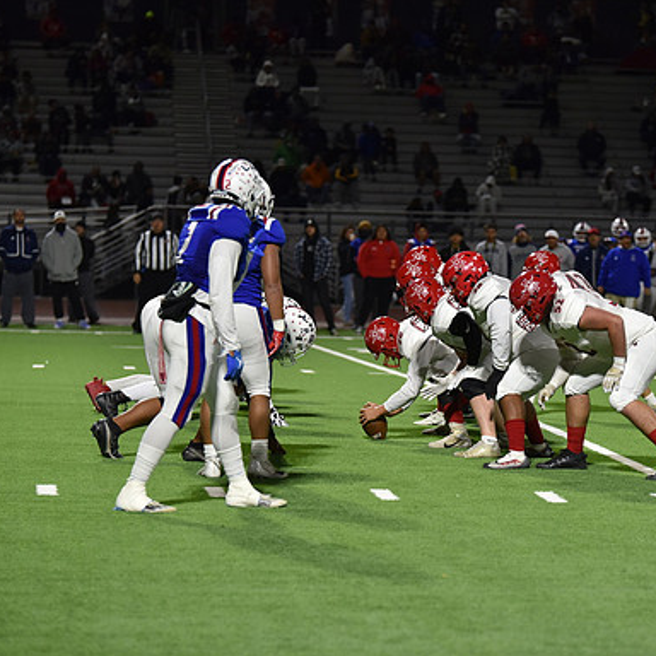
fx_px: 3581
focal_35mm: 167
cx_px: 405
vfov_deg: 10.5
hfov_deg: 10.5
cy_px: 327
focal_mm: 130
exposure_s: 1/500
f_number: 2.8
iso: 2000
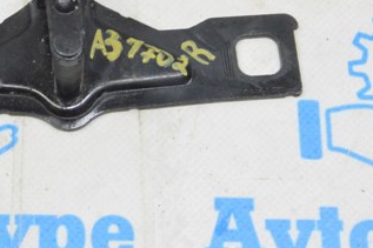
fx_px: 1253
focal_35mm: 121
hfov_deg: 16.8
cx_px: 60
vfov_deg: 11.3
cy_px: 39
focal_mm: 40
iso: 6400
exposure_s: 1/15
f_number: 20
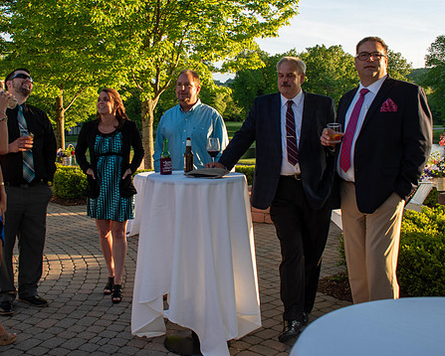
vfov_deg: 38.0
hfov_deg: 46.6
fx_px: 514
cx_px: 181
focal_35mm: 39
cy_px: 131
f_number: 5.6
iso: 100
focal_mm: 18
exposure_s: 1/125
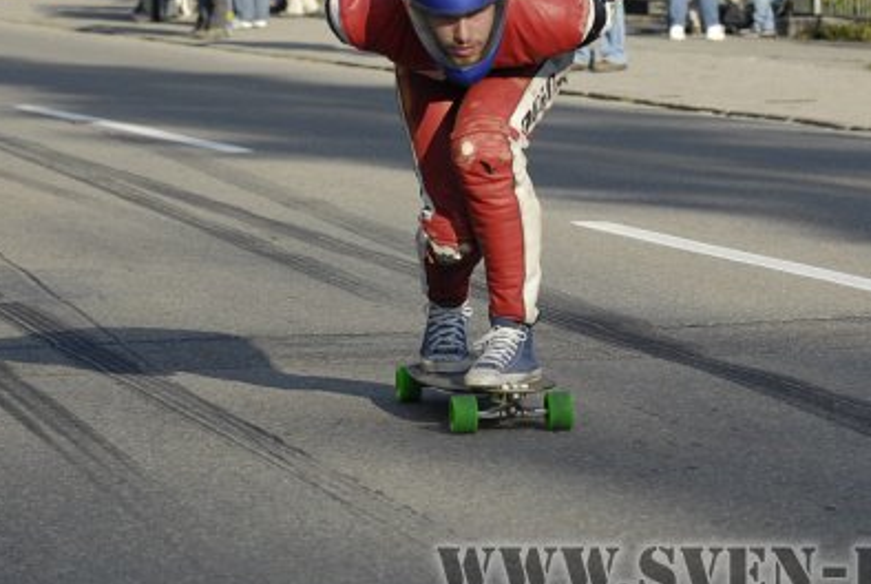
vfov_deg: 5.3
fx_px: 6276
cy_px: 217
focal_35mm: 259
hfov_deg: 7.9
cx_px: 600
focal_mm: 110
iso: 400
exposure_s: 1/1000
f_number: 6.3
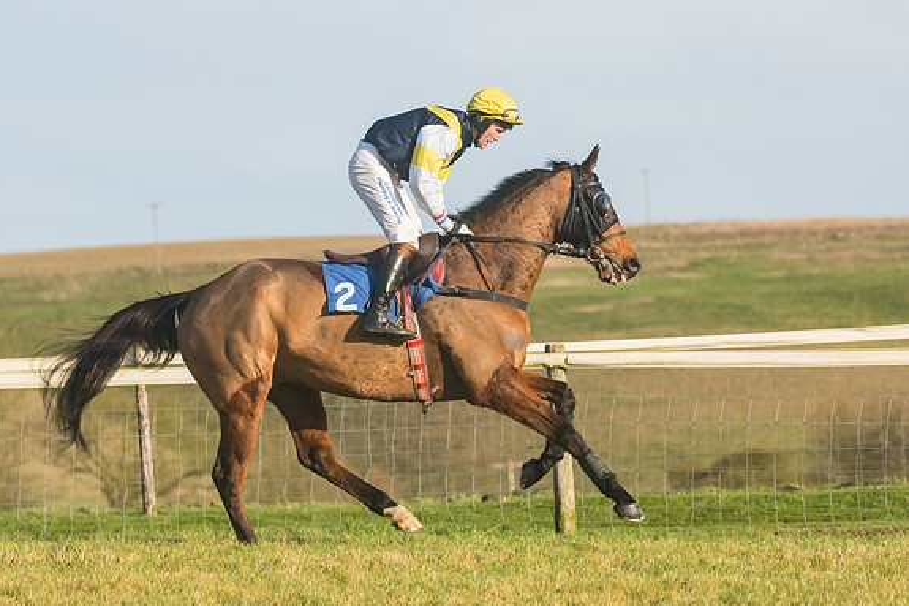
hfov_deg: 8.8
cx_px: 452
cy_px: 304
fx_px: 5906
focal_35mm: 234
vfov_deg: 5.9
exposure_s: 1/5000
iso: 400
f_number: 5
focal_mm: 155
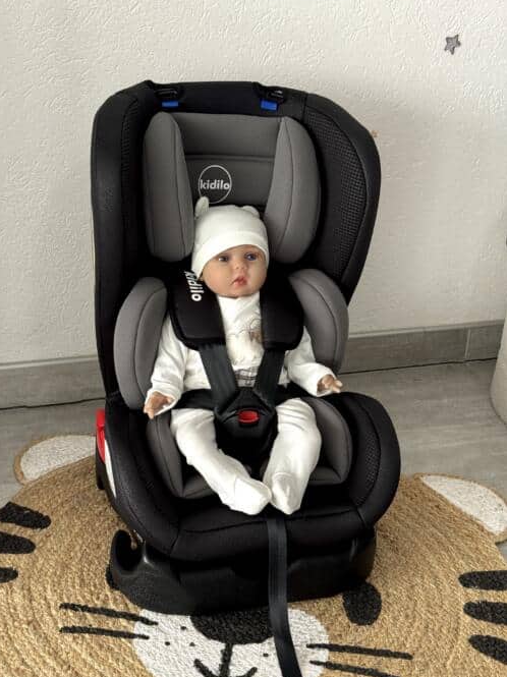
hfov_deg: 28.0
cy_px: 334
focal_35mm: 52
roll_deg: -4.3
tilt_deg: -25.2
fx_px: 1016
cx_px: 233
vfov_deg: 36.8
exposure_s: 1/121
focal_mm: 6.76
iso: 100
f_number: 1.78
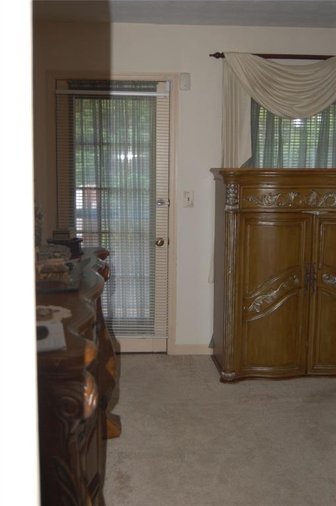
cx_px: 168
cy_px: 253
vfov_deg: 46.5
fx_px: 590
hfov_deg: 31.8
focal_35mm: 42
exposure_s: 1/60
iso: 400
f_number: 4.2
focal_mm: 28
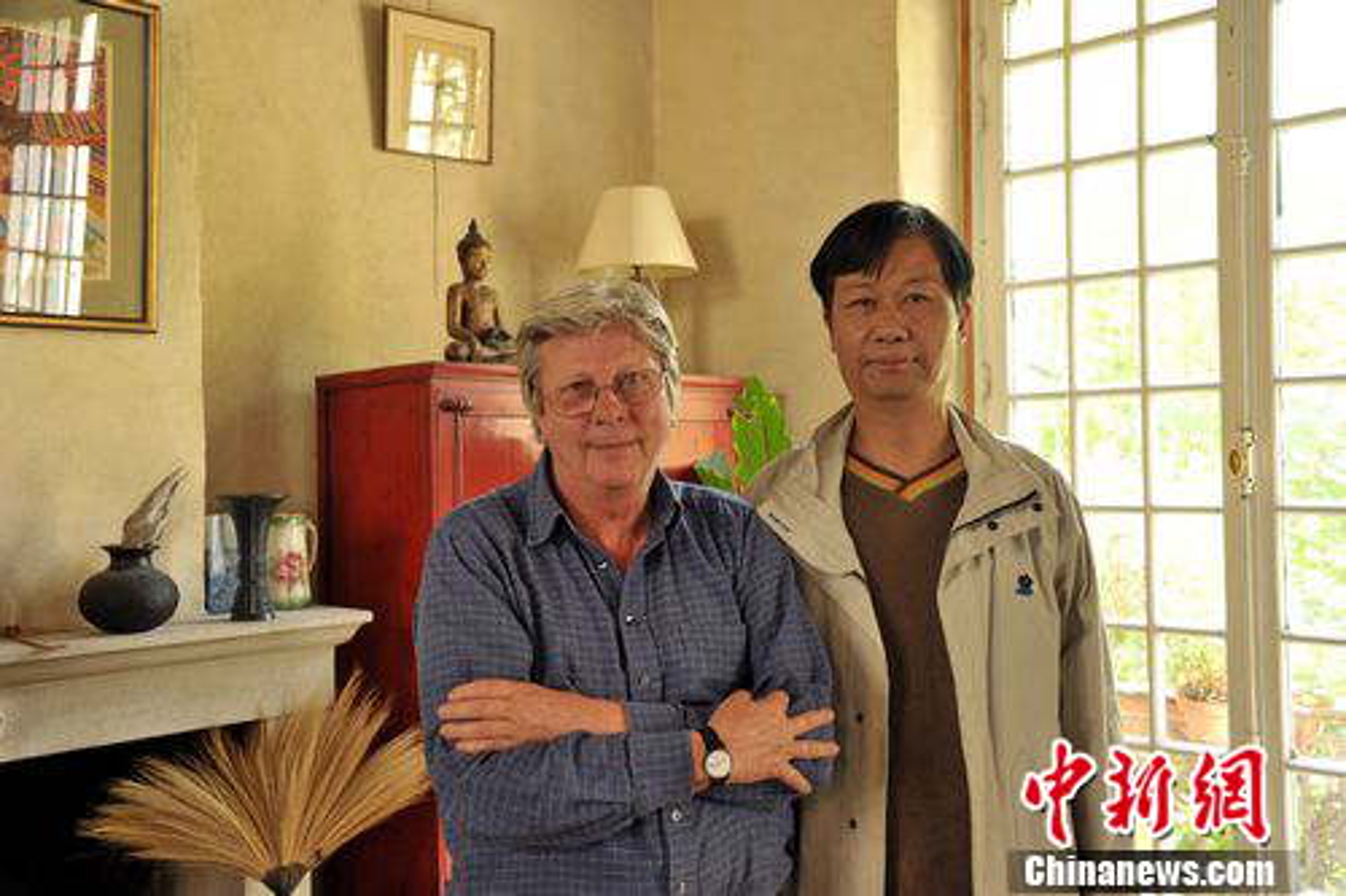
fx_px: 1495
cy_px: 448
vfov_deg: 33.4
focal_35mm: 40
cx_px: 673
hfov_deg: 48.5
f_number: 5.6
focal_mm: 40
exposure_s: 1/40
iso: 1250
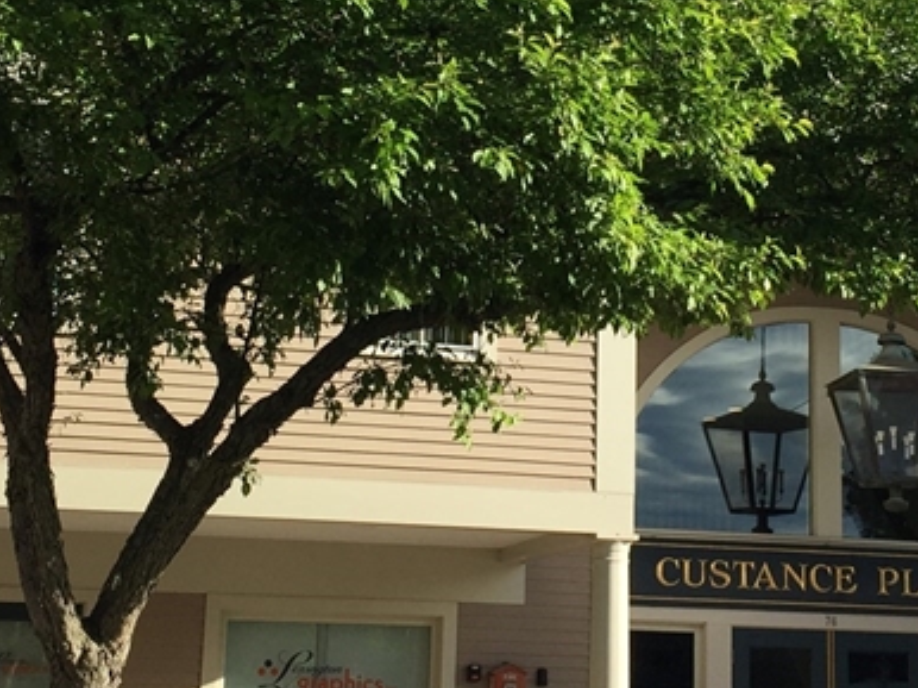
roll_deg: -2.8
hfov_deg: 25.3
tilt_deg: +14.2
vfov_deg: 19.0
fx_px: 2041
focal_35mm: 77
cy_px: 219
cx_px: 568
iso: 32
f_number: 2.2
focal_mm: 4.15
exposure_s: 1/1364
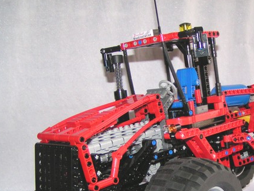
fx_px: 418
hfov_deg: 33.3
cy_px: 130
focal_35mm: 57
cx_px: 183
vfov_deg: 25.5
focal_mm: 5.8
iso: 200
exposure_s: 1/40
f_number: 2.8
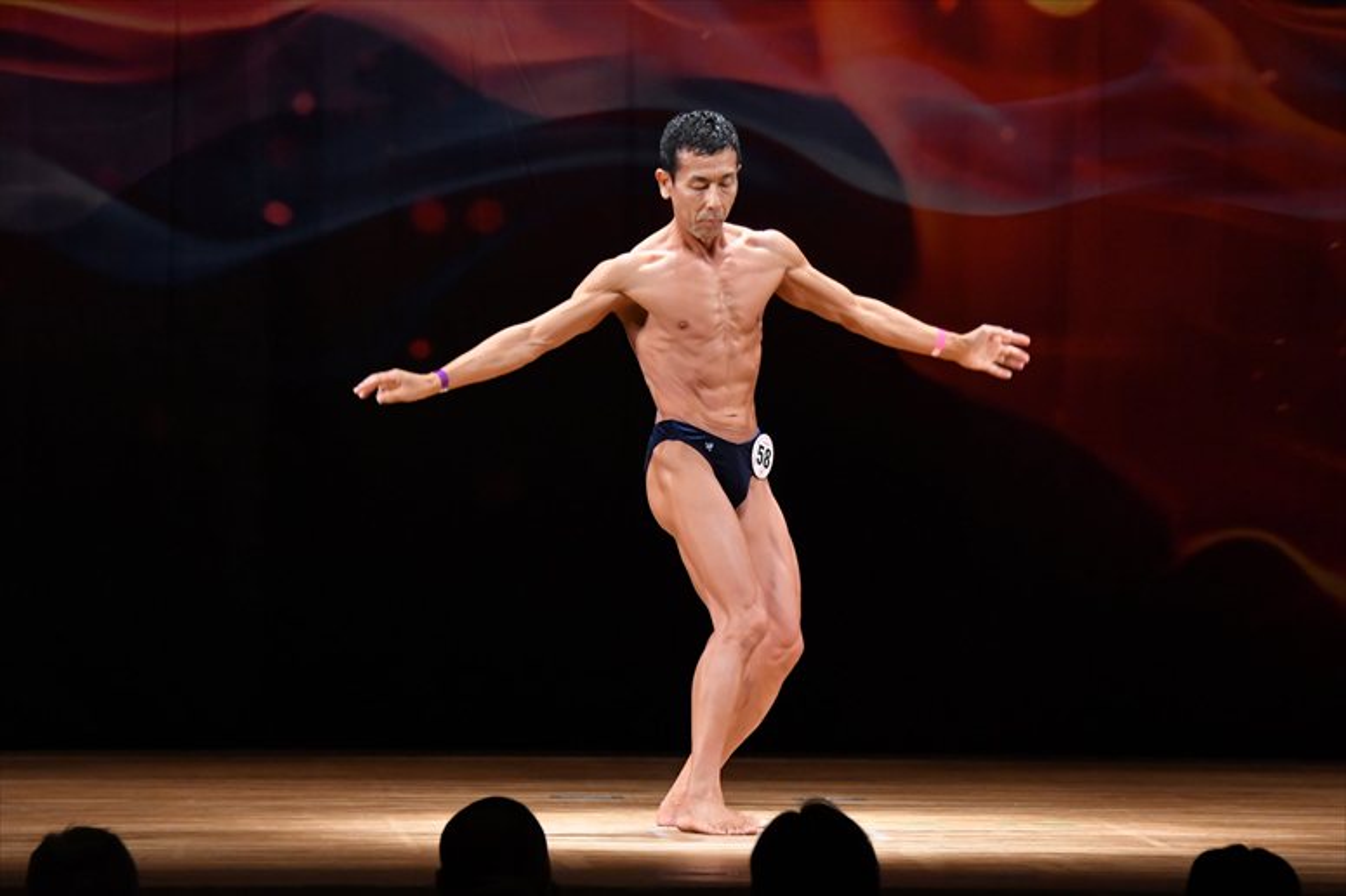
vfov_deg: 5.7
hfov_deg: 8.6
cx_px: 673
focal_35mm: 240
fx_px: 8969
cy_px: 448
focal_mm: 160
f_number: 5.6
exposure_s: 1/400
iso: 4000
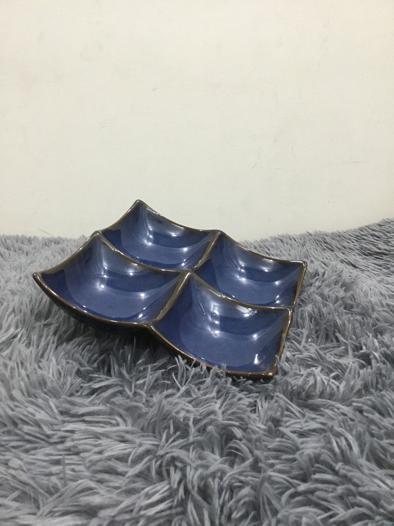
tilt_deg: -14.3
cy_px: 263
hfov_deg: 45.4
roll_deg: +0.6
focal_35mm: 31
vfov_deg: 58.4
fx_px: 470
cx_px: 197
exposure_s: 1/30
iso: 125
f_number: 2.4
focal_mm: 3.3
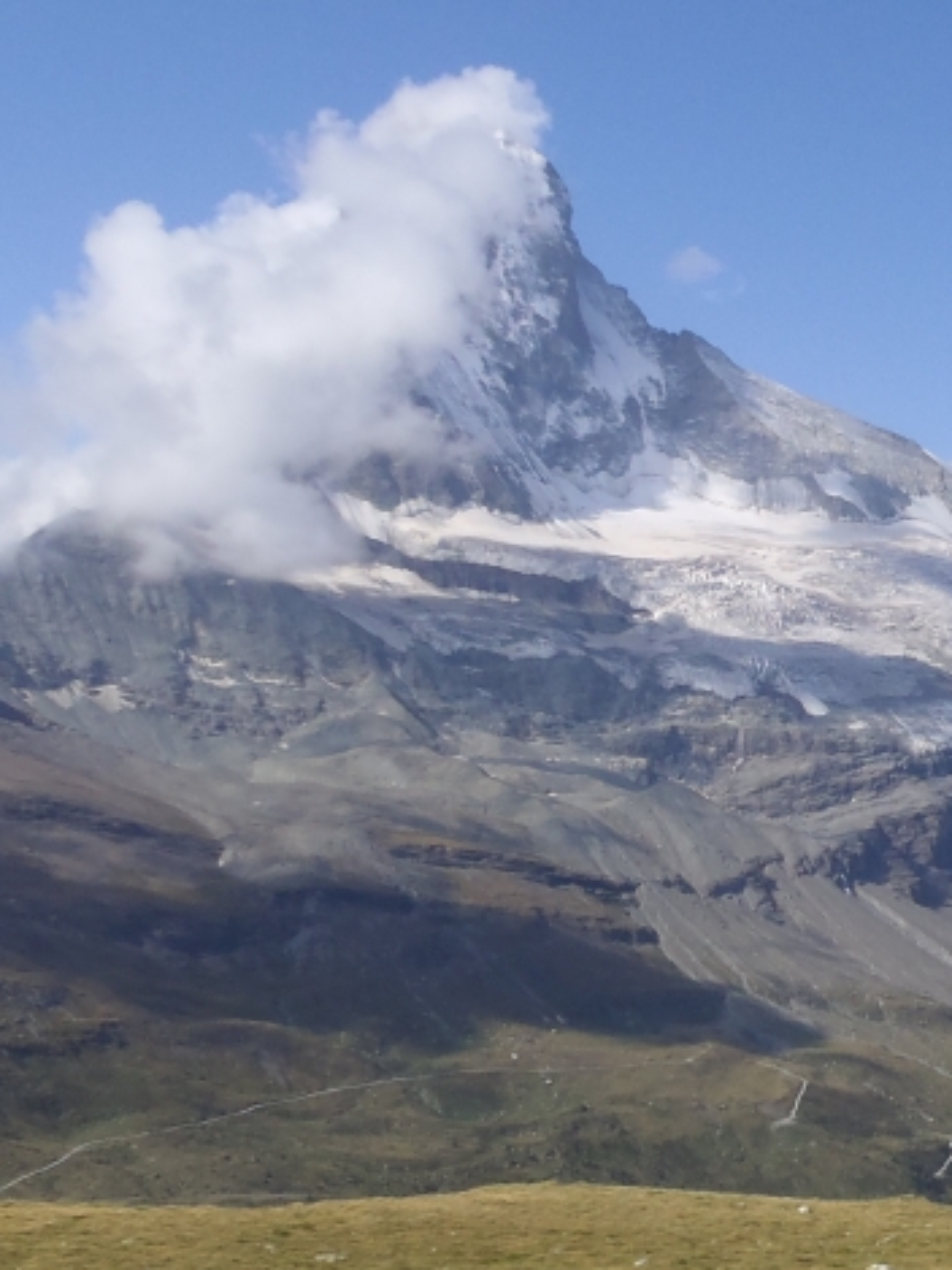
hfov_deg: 21.7
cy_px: 709
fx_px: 2346
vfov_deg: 30.2
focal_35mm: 64
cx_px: 1052
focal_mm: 5
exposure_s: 1/500
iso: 80
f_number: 5.6
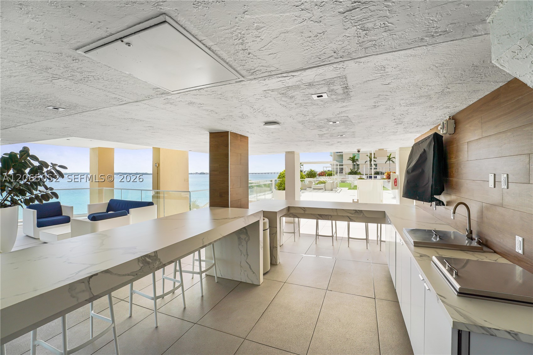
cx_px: 266
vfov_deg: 81.2
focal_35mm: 14
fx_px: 207
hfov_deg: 104.2
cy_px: 178
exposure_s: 1/100
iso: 100
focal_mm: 14
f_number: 9
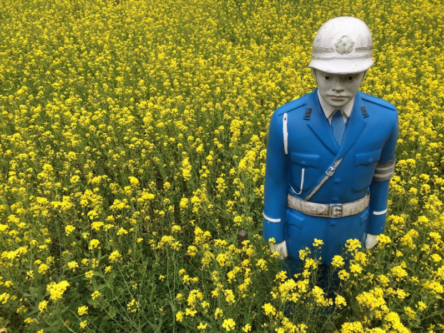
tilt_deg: -34.7
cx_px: 222
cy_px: 166
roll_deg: +1.5
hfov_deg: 61.7
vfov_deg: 48.2
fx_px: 372
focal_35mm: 29
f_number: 2.2
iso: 32
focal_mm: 4.15
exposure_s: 1/1172
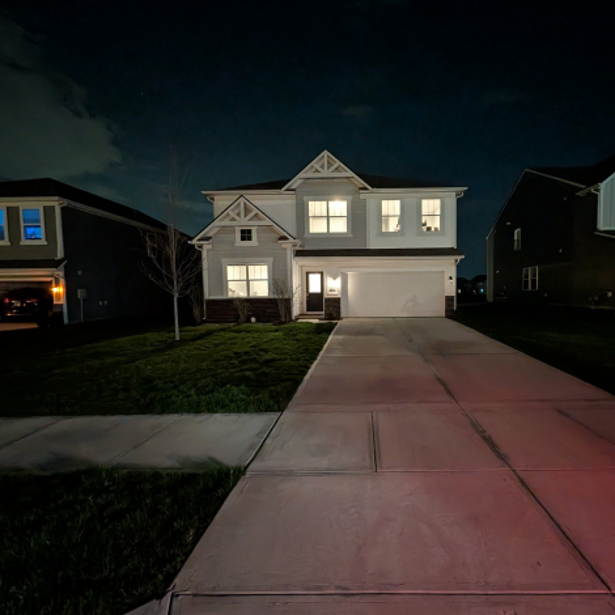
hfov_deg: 90.3
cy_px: 315
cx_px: 359
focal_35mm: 15
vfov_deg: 91.1
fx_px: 302
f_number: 1.7
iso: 981
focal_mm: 2.02
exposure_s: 1/15
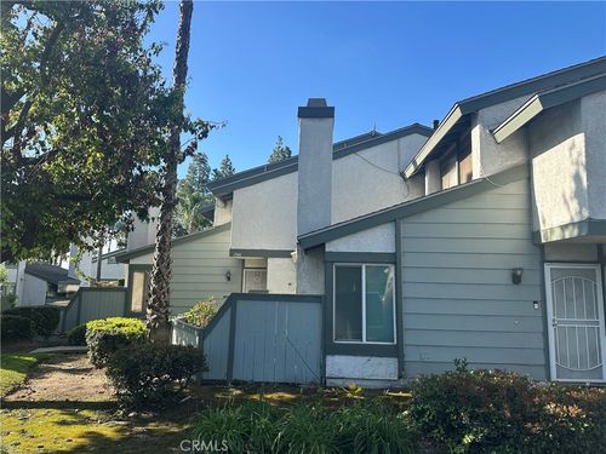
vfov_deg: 56.8
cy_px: 227
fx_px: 420
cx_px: 303
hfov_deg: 71.6
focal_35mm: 24
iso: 80
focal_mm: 6.86
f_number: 1.78
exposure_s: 1/1949
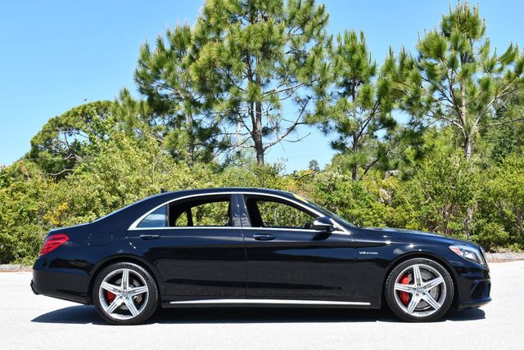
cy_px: 175
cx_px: 262
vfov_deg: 26.0
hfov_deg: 38.2
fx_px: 758
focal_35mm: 52
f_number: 8
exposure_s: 1/250
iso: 200
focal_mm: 26
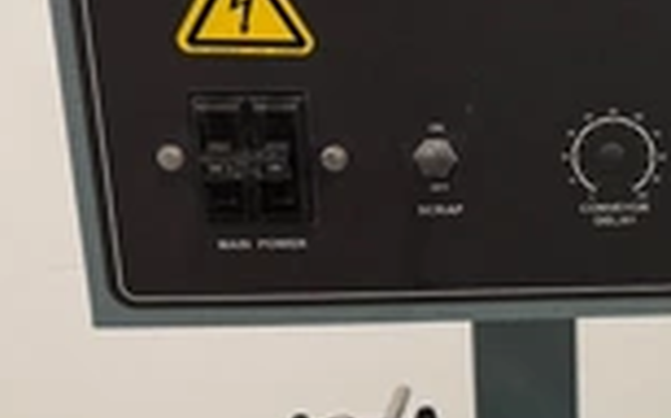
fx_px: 1206
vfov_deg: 19.6
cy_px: 161
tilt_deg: -15.7
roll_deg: -0.9
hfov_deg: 27.5
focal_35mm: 66
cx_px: 797
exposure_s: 1/60
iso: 160
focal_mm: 6.76
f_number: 1.78
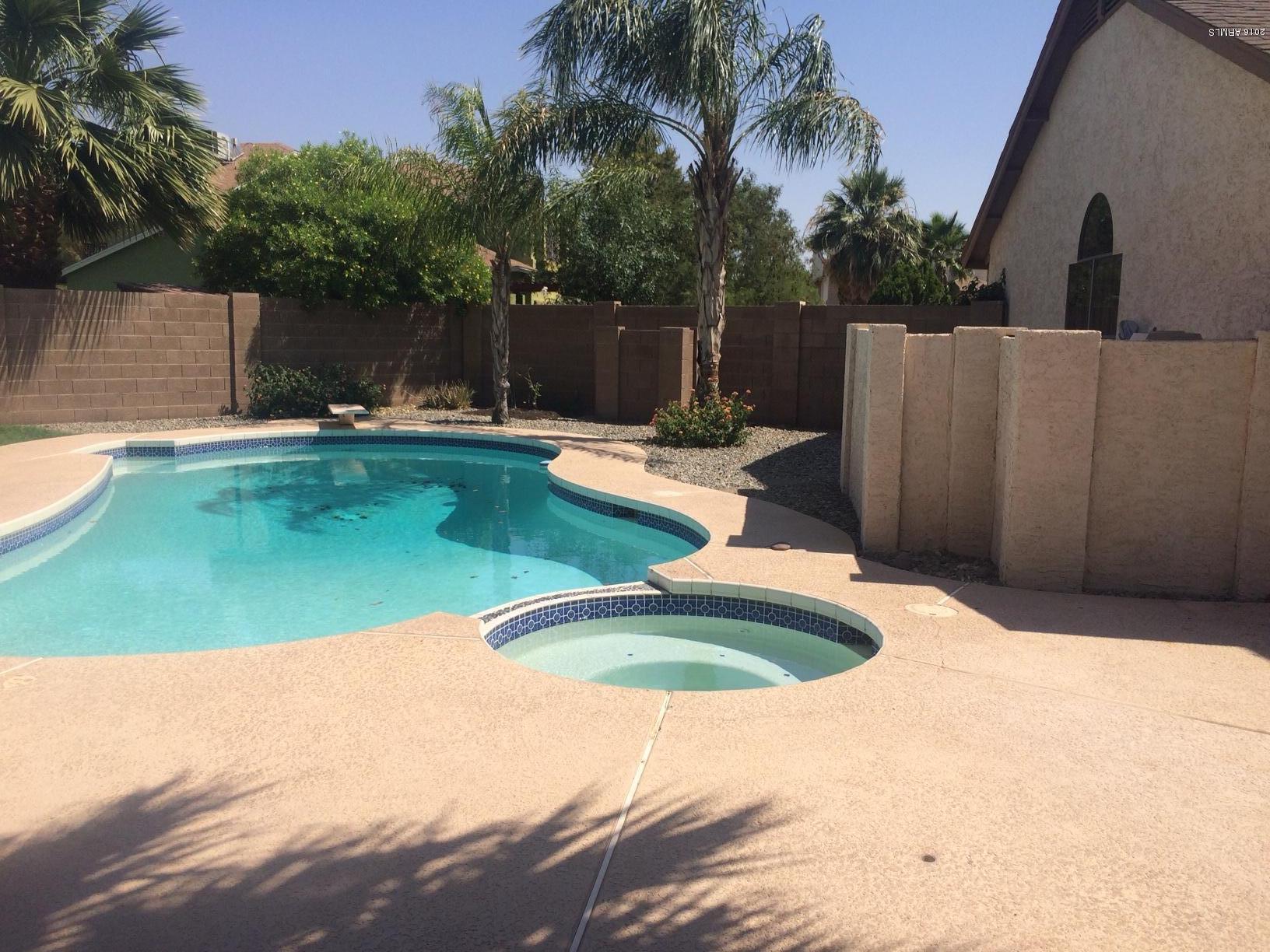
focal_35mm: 29
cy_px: 476
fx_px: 1064
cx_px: 635
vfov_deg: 48.2
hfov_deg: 61.7
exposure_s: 1/2564
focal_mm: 4.15
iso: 32
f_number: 2.2
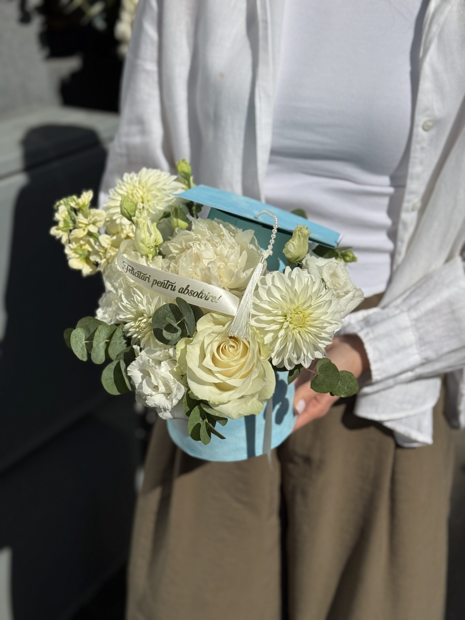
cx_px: 232
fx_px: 860
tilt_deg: -26.1
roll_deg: +2.3
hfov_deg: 30.3
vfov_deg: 39.7
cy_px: 310
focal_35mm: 48
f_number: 1.78
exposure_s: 1/20000
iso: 50
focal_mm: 6.76
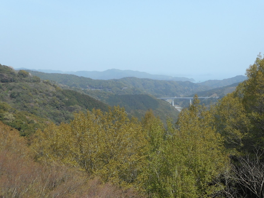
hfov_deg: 47.4
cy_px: 103
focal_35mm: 39
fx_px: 297
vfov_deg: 36.8
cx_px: 167
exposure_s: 1/640
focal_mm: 4.5
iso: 80
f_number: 3.7
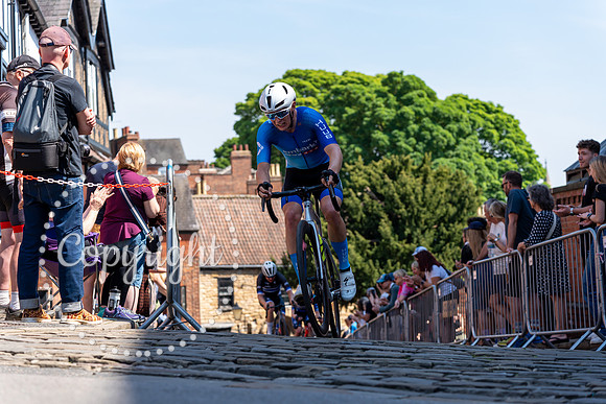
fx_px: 1263
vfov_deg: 18.2
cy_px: 202
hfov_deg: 27.0
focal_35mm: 75
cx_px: 303
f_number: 4
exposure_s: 1/800
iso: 160
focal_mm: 75
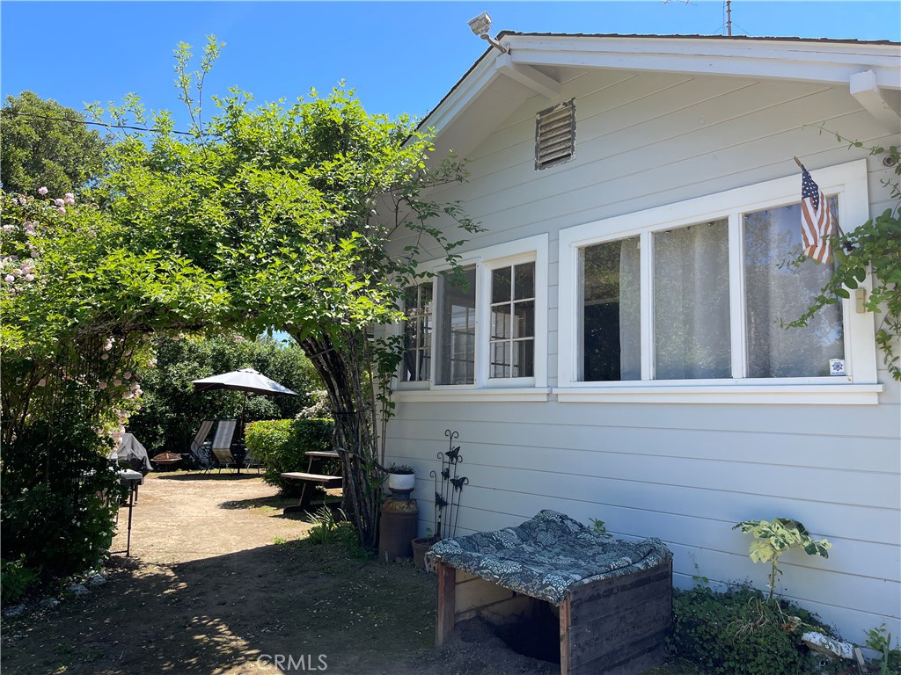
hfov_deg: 67.3
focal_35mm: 26
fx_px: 677
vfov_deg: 53.1
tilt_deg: +7.2
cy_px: 338
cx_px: 450
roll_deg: -1.3
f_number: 1.6
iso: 50
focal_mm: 5.1
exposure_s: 1/1553
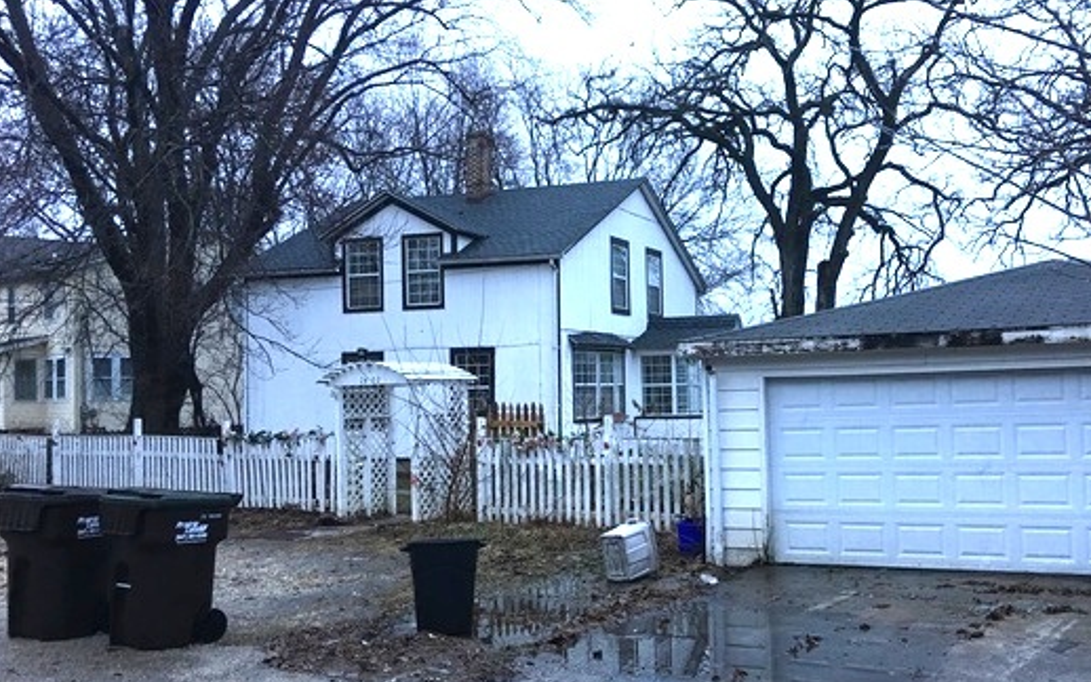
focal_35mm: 38
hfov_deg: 51.1
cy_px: 366
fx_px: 1130
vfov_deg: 33.6
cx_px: 668
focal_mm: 4.15
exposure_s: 1/15
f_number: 2.2
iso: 40
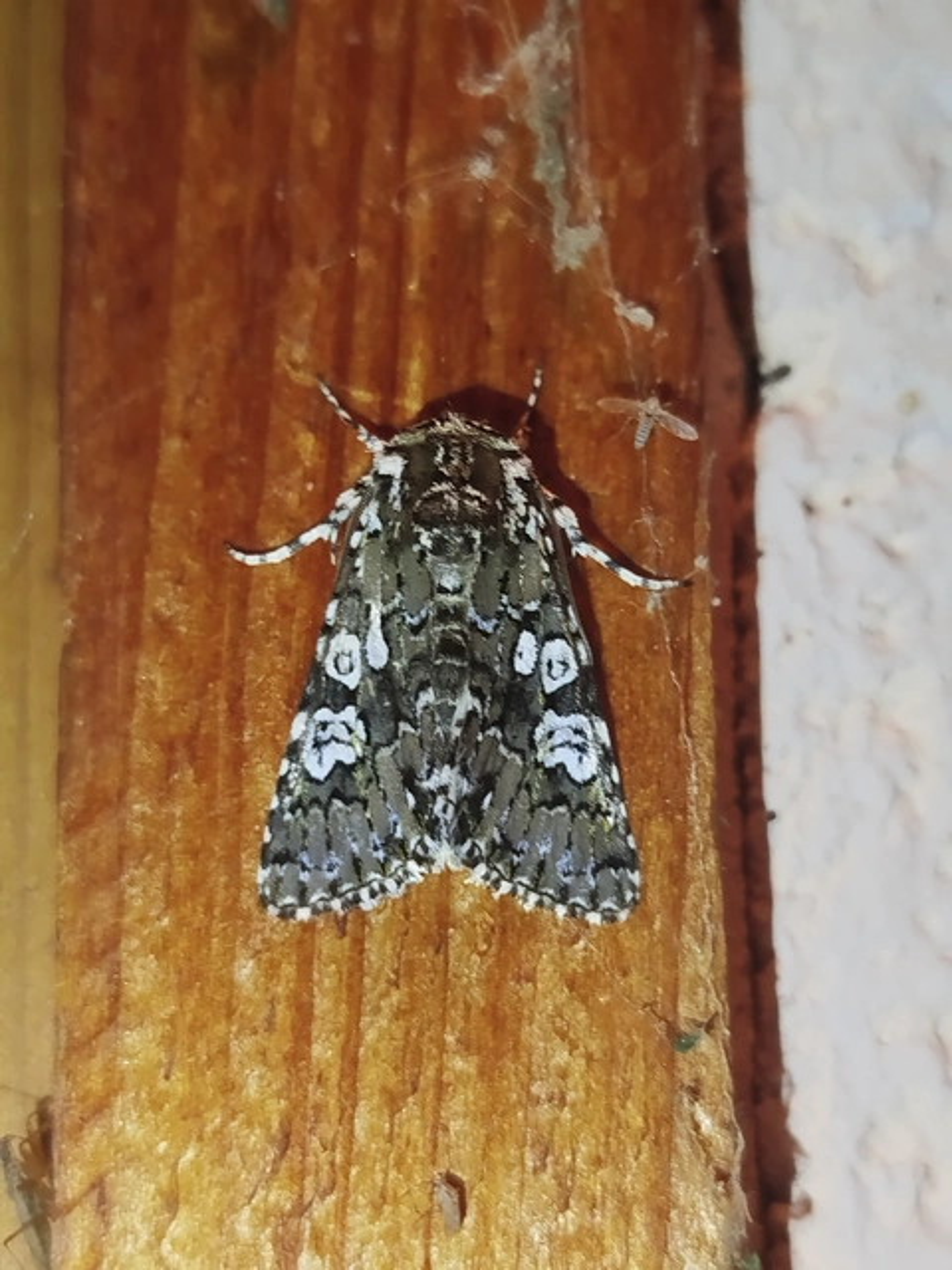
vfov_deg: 32.2
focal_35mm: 60
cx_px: 476
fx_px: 2200
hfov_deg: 24.4
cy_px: 635
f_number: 1.7
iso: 80
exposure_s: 1/50
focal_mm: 5.31
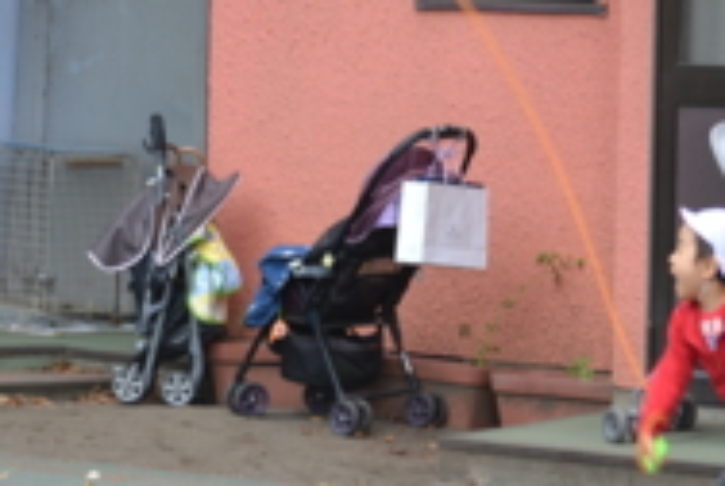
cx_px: 355
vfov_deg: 5.0
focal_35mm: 274
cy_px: 183
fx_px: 5527
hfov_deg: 7.5
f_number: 4.2
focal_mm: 86
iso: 400
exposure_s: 1/80
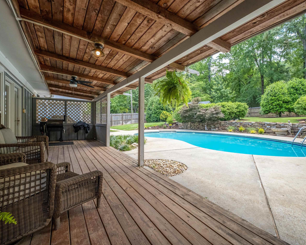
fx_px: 154
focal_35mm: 17
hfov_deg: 89.6
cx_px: 145
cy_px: 123
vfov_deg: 77.0
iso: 800
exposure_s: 1/250
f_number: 8
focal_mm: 10
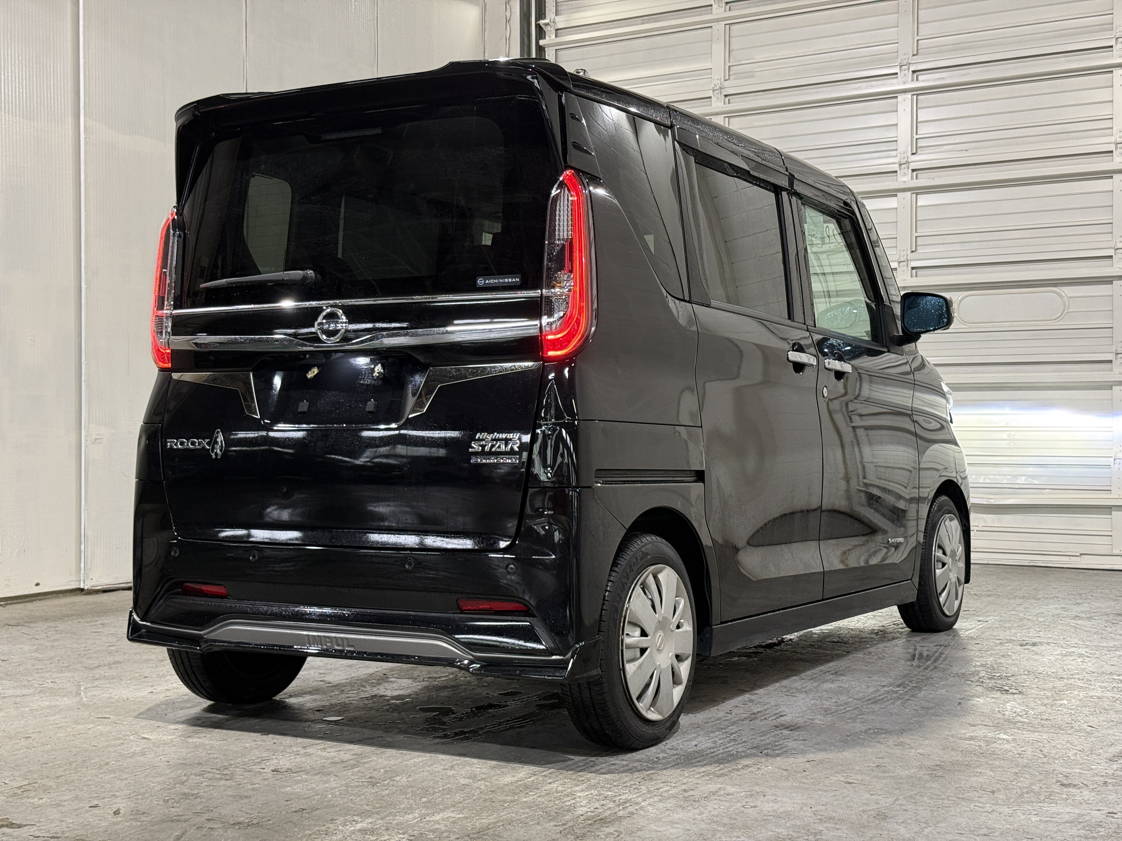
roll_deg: +0.2
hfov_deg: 39.7
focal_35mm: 48
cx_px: 561
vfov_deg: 30.3
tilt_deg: +0.0
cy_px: 420
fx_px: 1556
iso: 200
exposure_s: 1/60
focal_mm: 6.76
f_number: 1.78
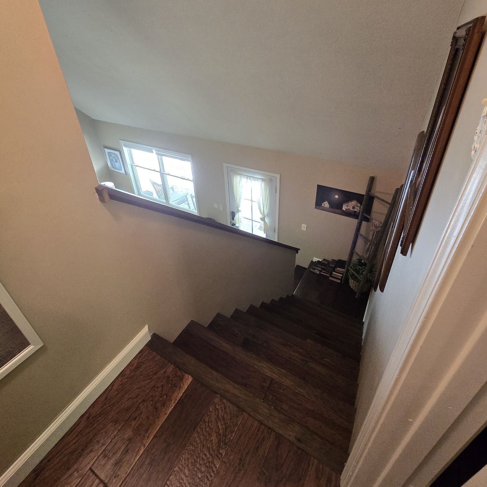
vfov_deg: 86.3
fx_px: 255
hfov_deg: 87.4
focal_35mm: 16
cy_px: 193
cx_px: 247
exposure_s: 1/60
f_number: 2.2
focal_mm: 2.2
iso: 320
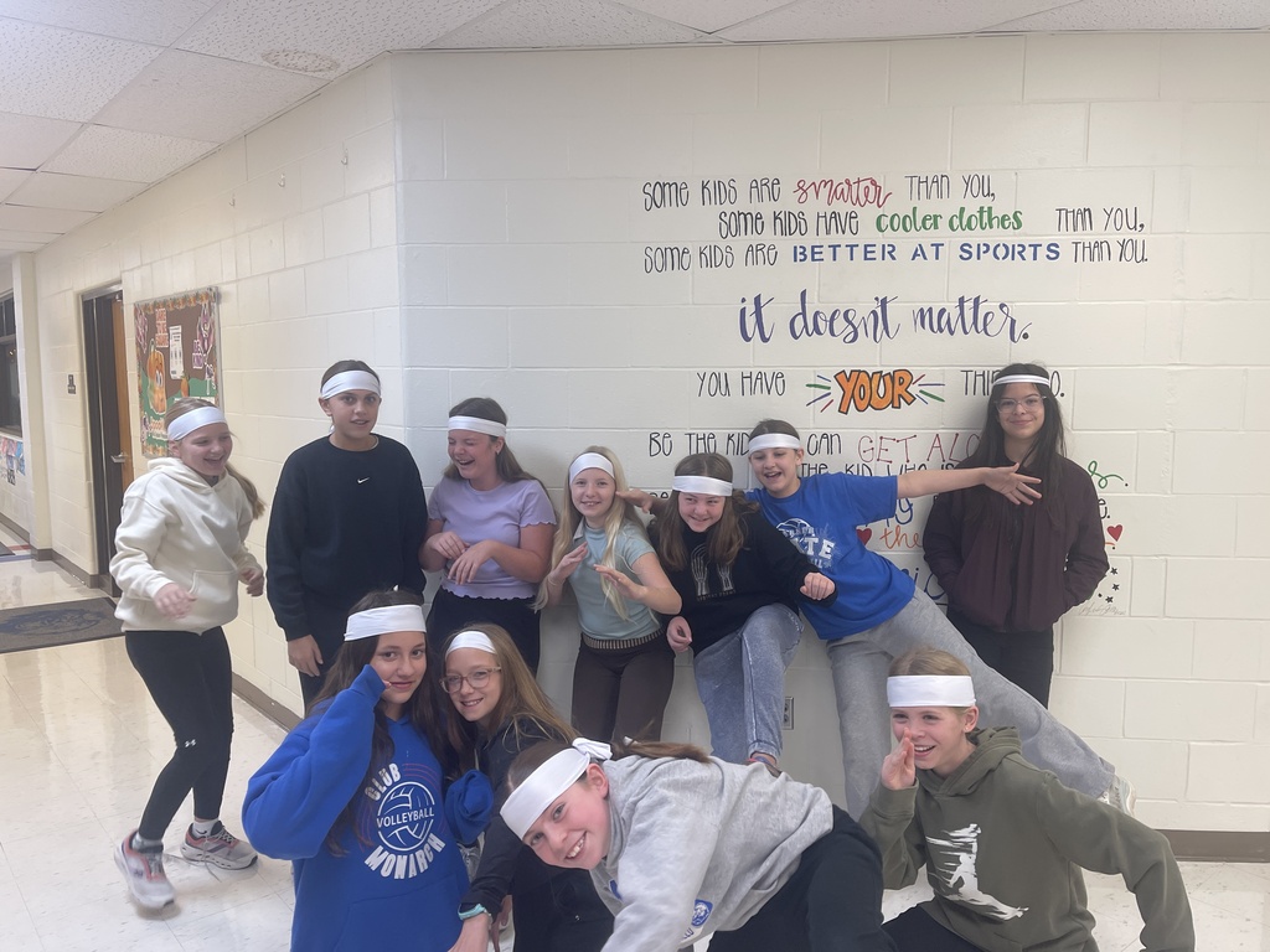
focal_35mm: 25
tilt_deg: -5.4
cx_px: 635
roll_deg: +0.1
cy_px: 476
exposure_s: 1/120
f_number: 1.6
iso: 125
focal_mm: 5.1
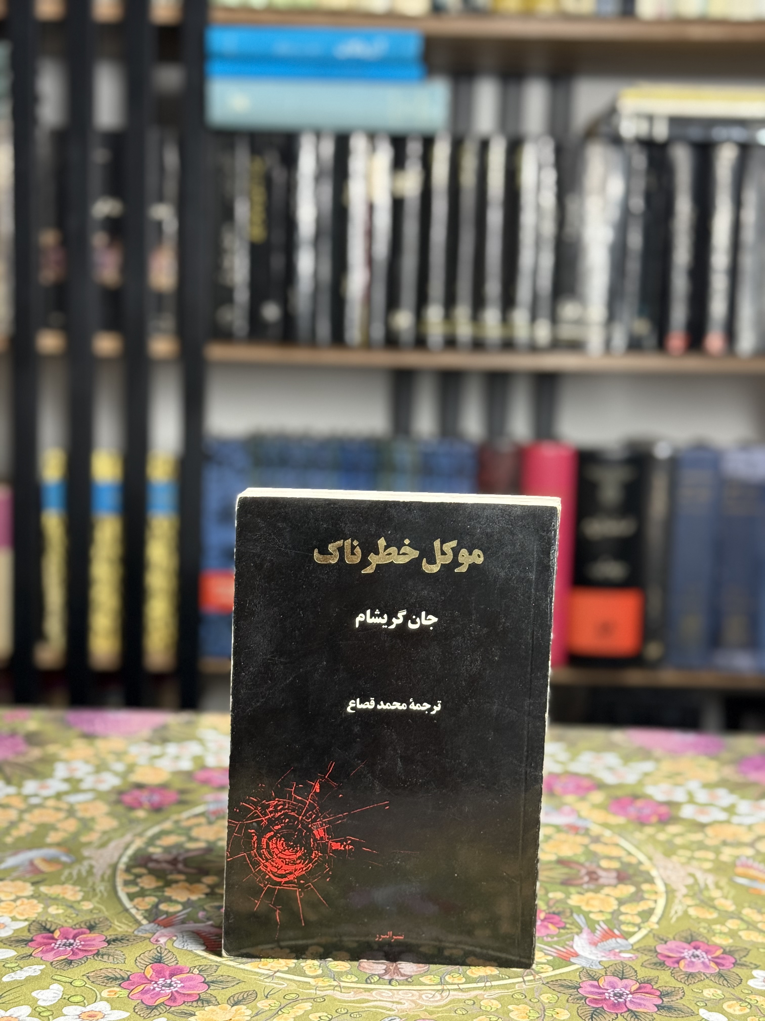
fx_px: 1414
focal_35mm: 48
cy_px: 510
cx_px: 382
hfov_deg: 30.3
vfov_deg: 39.7
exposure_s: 1/100
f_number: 1.78
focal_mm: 6.76
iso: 250
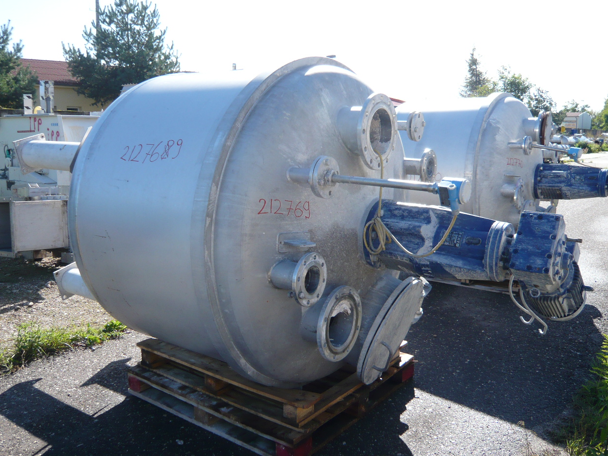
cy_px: 231
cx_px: 308
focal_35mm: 31
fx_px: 544
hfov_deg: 58.4
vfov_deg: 45.4
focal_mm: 4.6
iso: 100
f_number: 2.8
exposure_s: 1/500
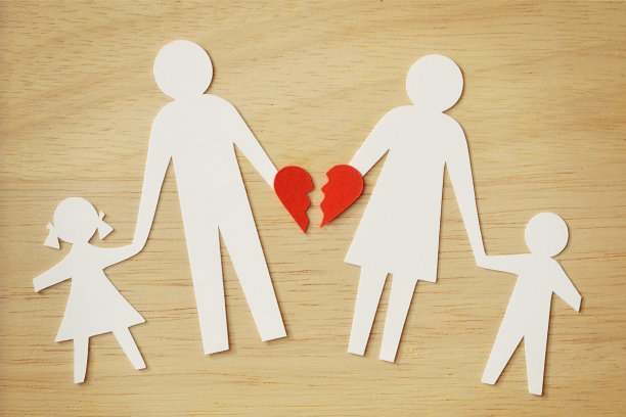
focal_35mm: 135
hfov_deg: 15.2
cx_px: 313
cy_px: 208
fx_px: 2347
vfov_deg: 10.2
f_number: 7.1
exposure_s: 1/60
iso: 100
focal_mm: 90
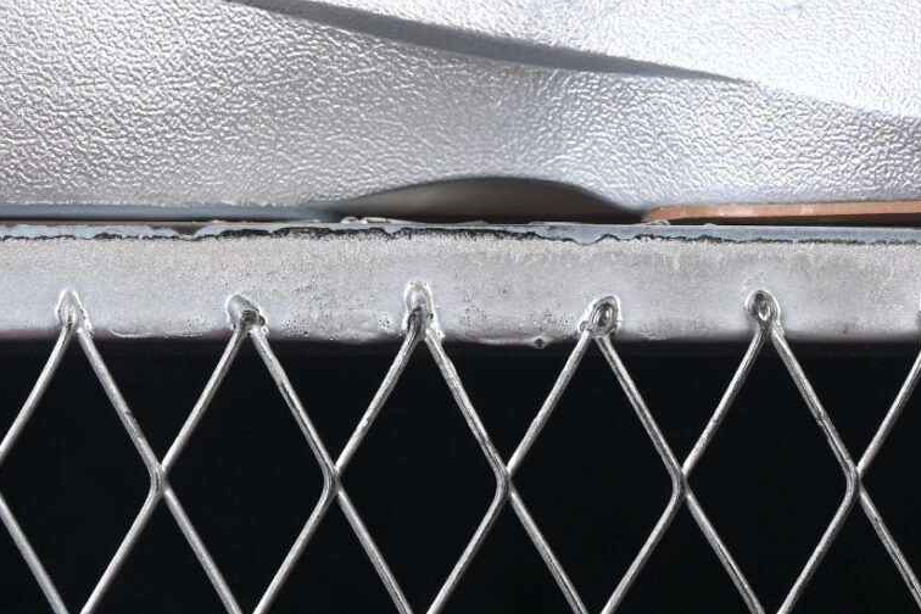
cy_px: -423
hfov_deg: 8.1
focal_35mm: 254
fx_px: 6498
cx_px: 621
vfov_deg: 5.3
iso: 160
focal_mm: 50
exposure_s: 1/80
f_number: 7.1
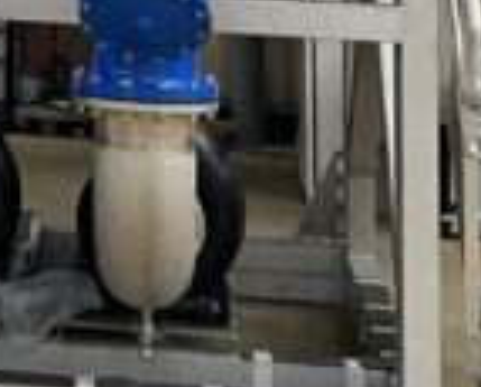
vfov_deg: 10.3
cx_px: -185
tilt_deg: +6.6
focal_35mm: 136
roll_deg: -1.4
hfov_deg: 13.5
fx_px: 1940
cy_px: -441
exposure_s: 1/70
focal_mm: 4.25
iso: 125
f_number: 1.8
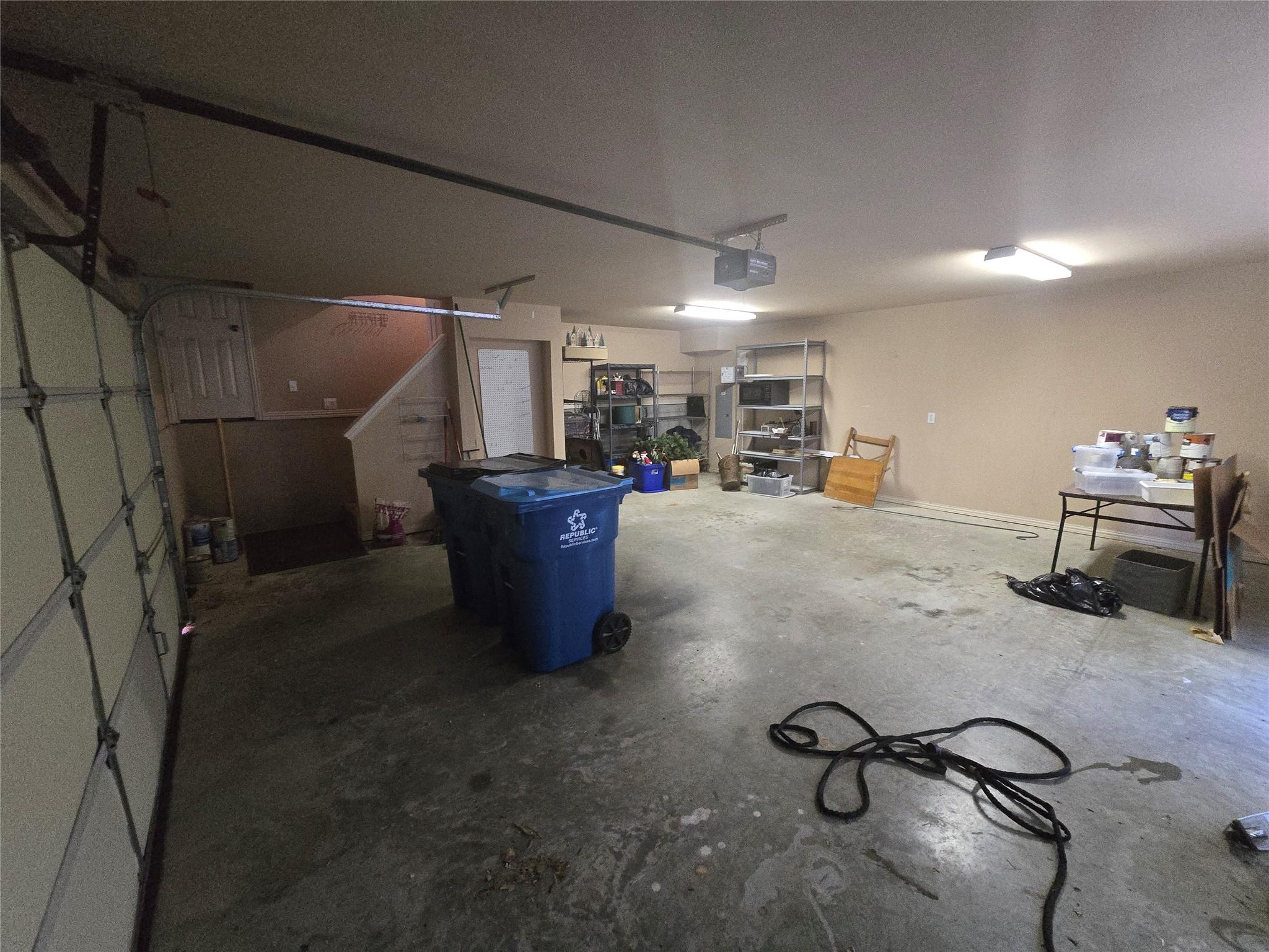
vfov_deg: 89.9
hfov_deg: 106.2
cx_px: 634
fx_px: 477
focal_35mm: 13
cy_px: 476
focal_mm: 2.2
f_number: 2.2
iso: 1250
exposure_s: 1/40
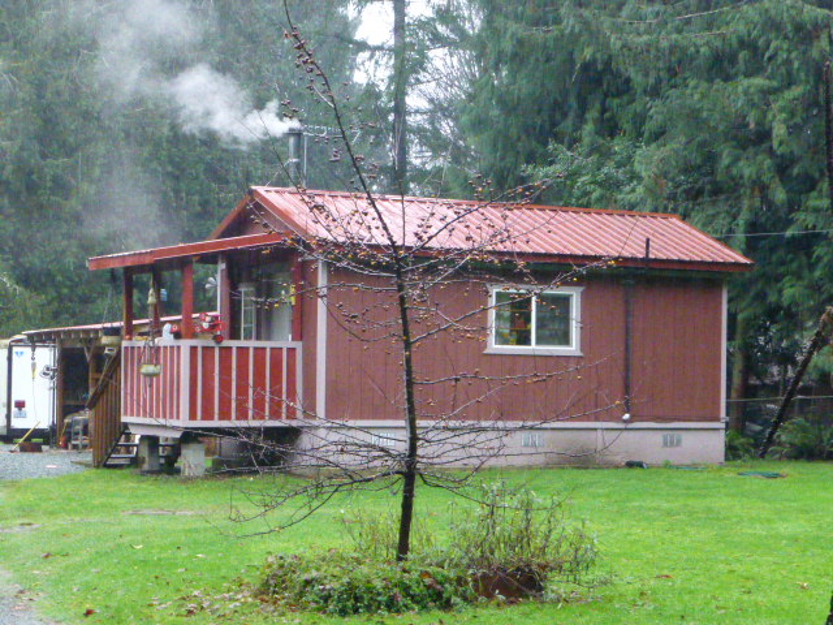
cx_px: 416
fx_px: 1901
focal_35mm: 79
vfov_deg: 18.7
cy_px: 312
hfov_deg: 24.7
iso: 2500
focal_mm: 14.2
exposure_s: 1/60
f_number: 5.1
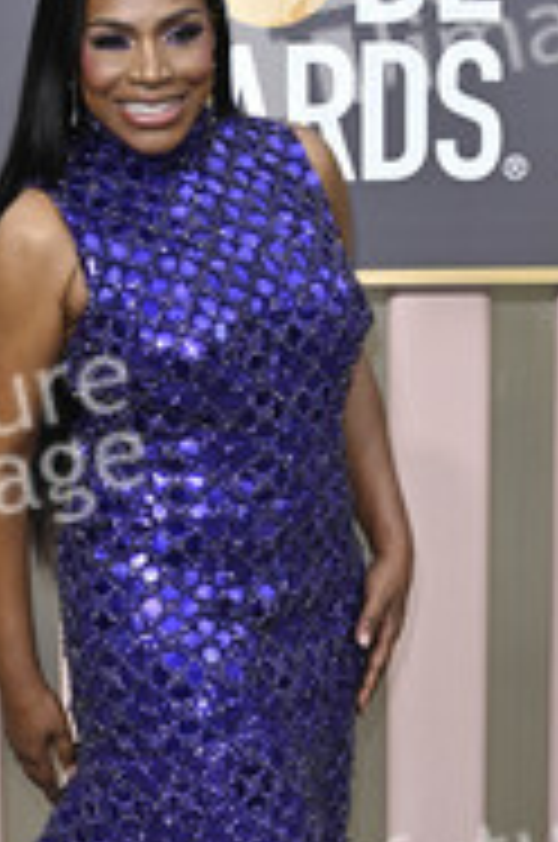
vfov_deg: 16.9
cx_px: 45
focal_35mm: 120
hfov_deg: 11.3
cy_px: 689
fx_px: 2800
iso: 250
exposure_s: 1/200
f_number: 8
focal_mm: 56
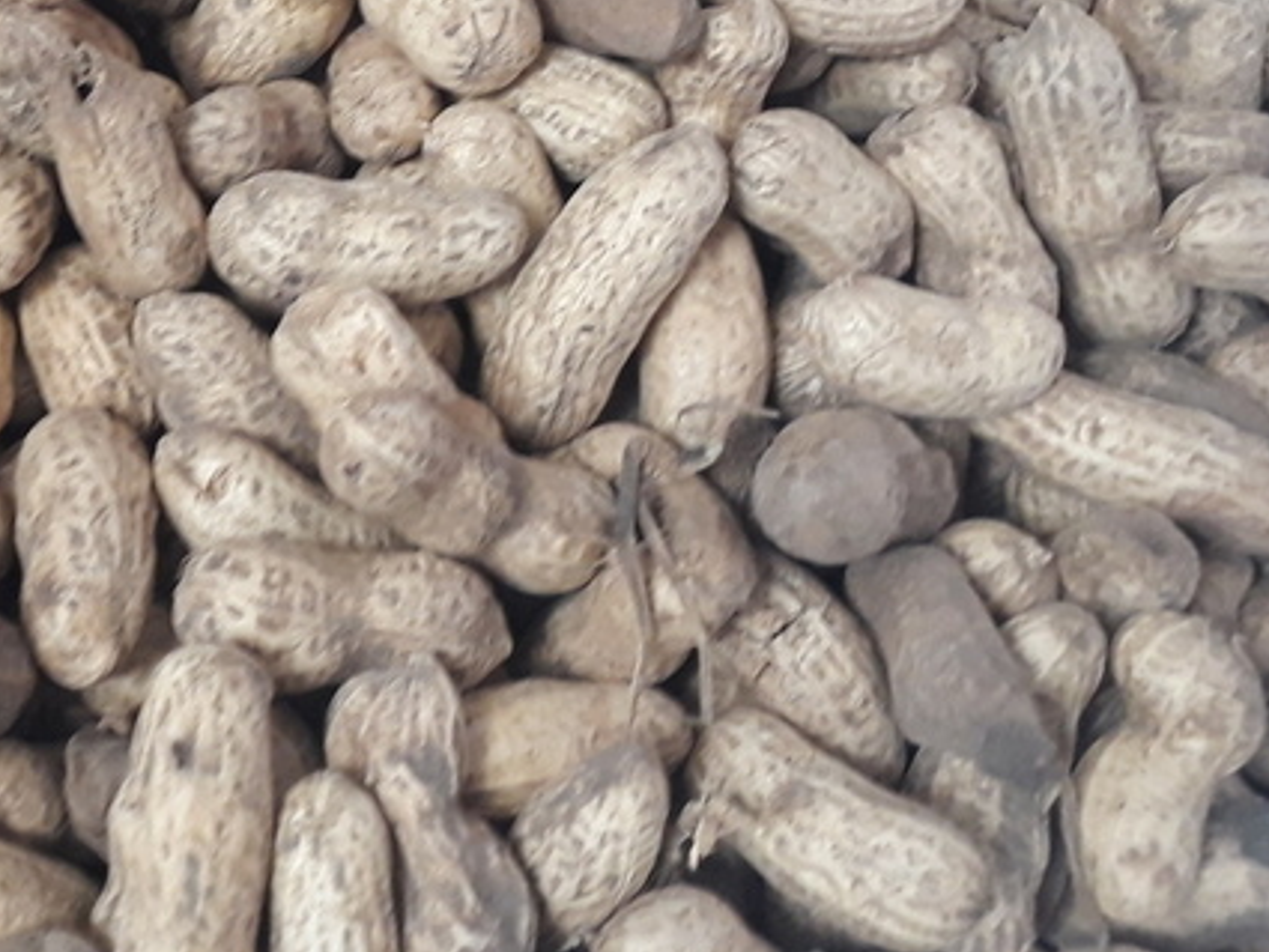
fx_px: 2384
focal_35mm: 65
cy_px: 248
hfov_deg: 26.8
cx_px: -212
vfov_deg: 22.4
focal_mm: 3.6
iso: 160
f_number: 1.9
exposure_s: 1/20
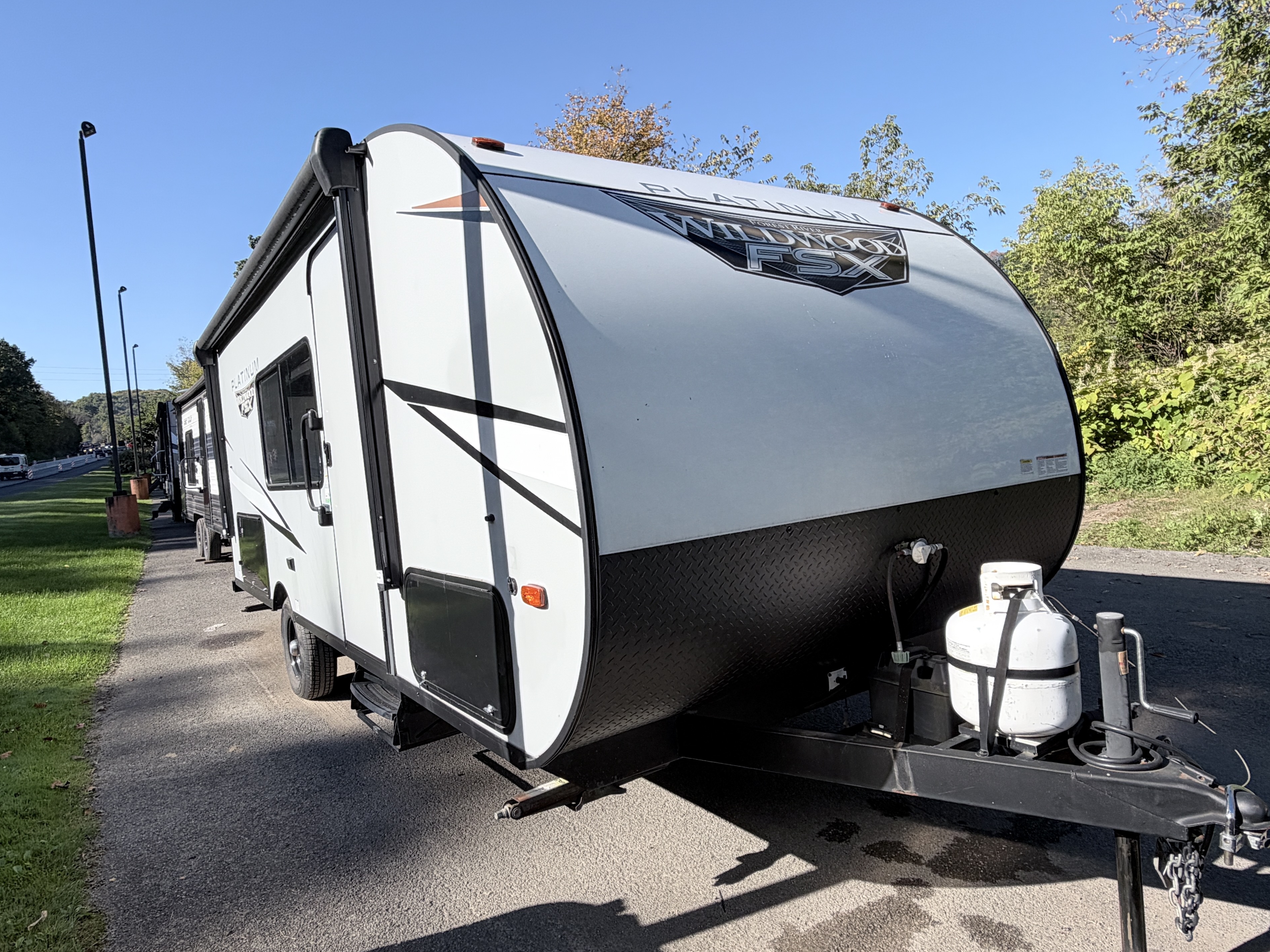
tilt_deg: -2.9
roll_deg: +4.9
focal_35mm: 21
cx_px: 571
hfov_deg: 78.8
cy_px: 476
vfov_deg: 63.4
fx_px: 770
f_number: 2.2
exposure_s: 1/770
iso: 32
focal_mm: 2.22
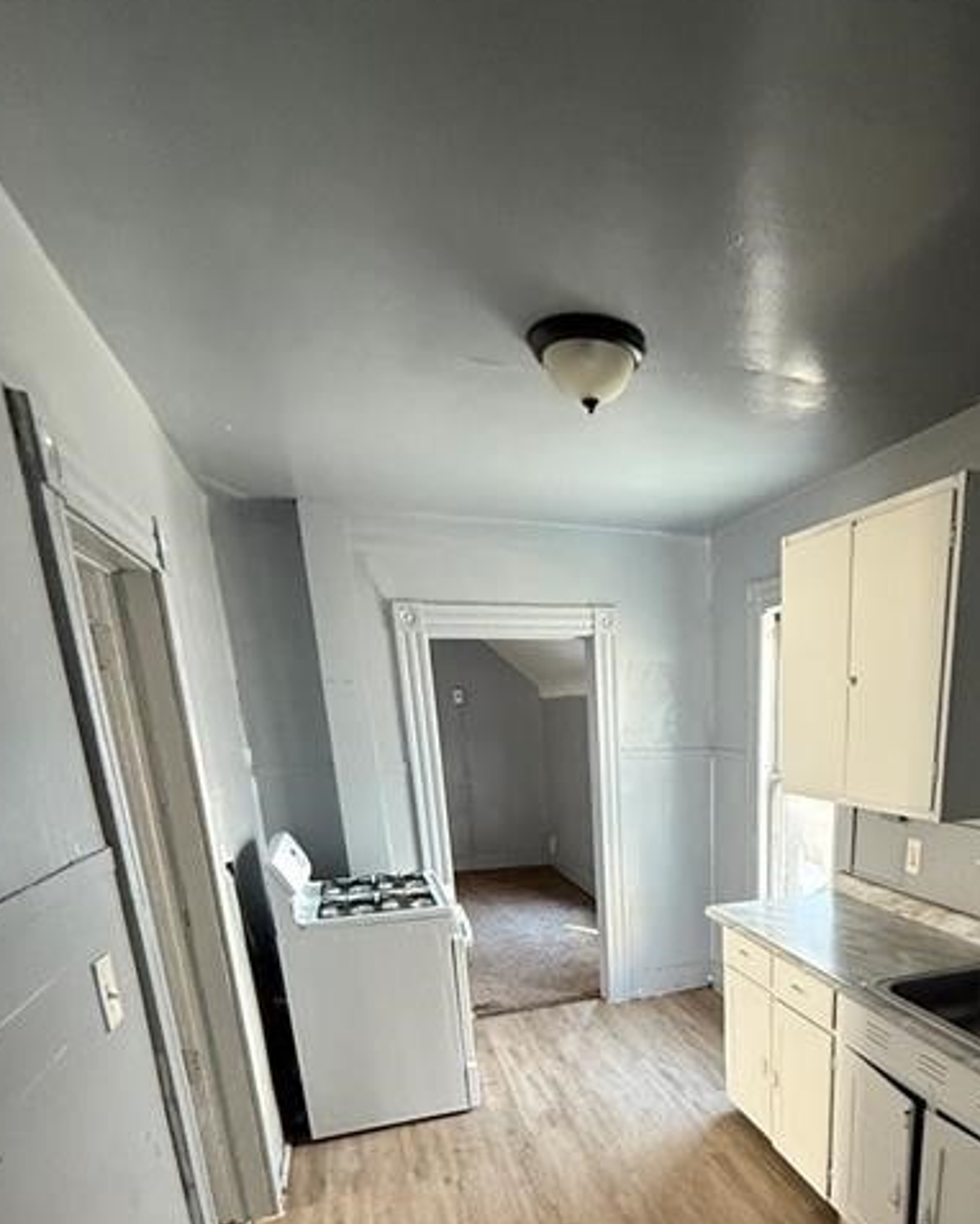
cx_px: 703
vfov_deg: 69.1
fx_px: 797
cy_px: 947
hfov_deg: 60.6
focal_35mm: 22
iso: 640
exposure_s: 1/60
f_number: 2.2
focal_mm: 2.22
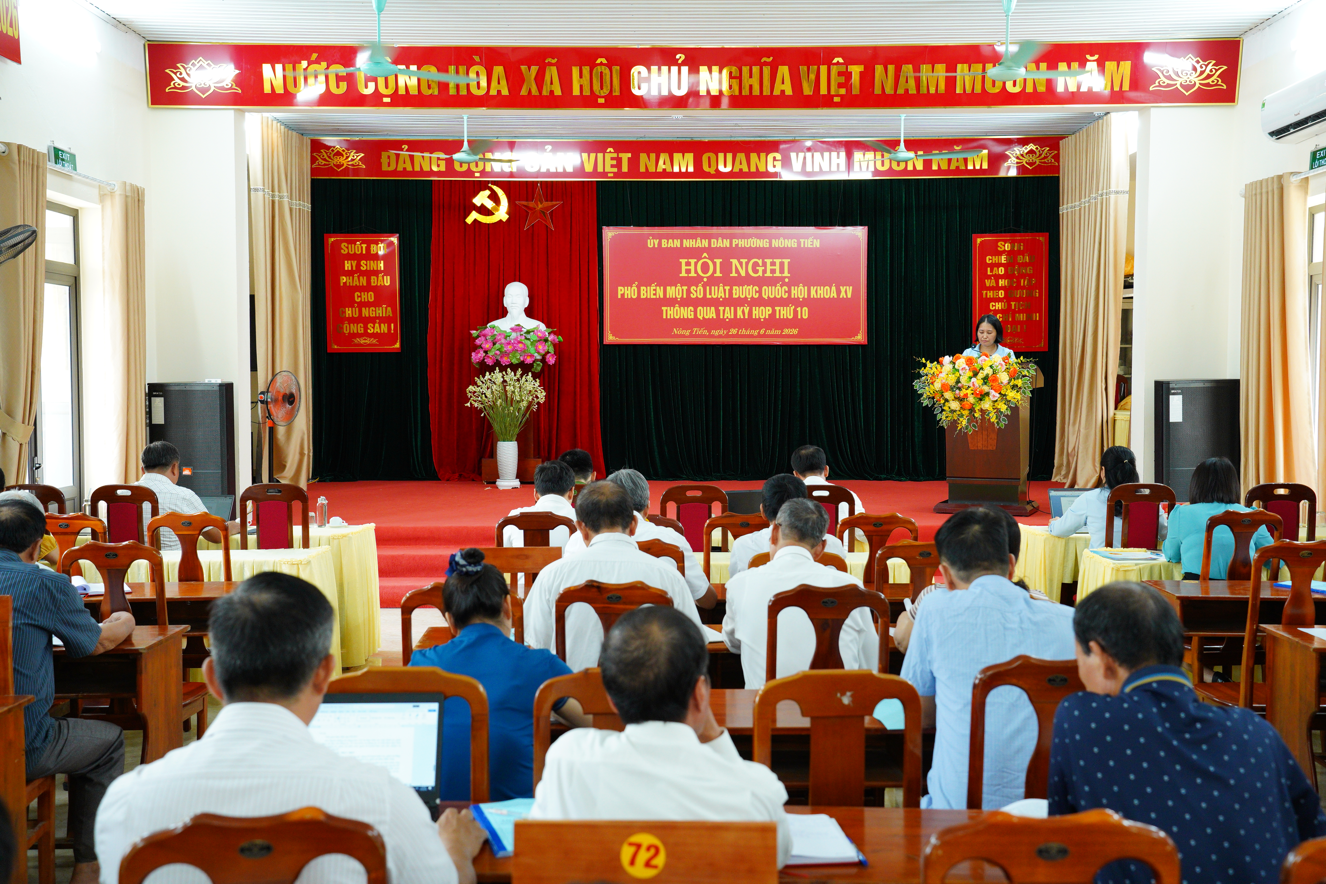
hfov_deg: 50.7
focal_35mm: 38
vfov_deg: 35.1
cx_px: 663
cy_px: 442
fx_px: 1400
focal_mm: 38
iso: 2500
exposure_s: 1/125
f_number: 4.5
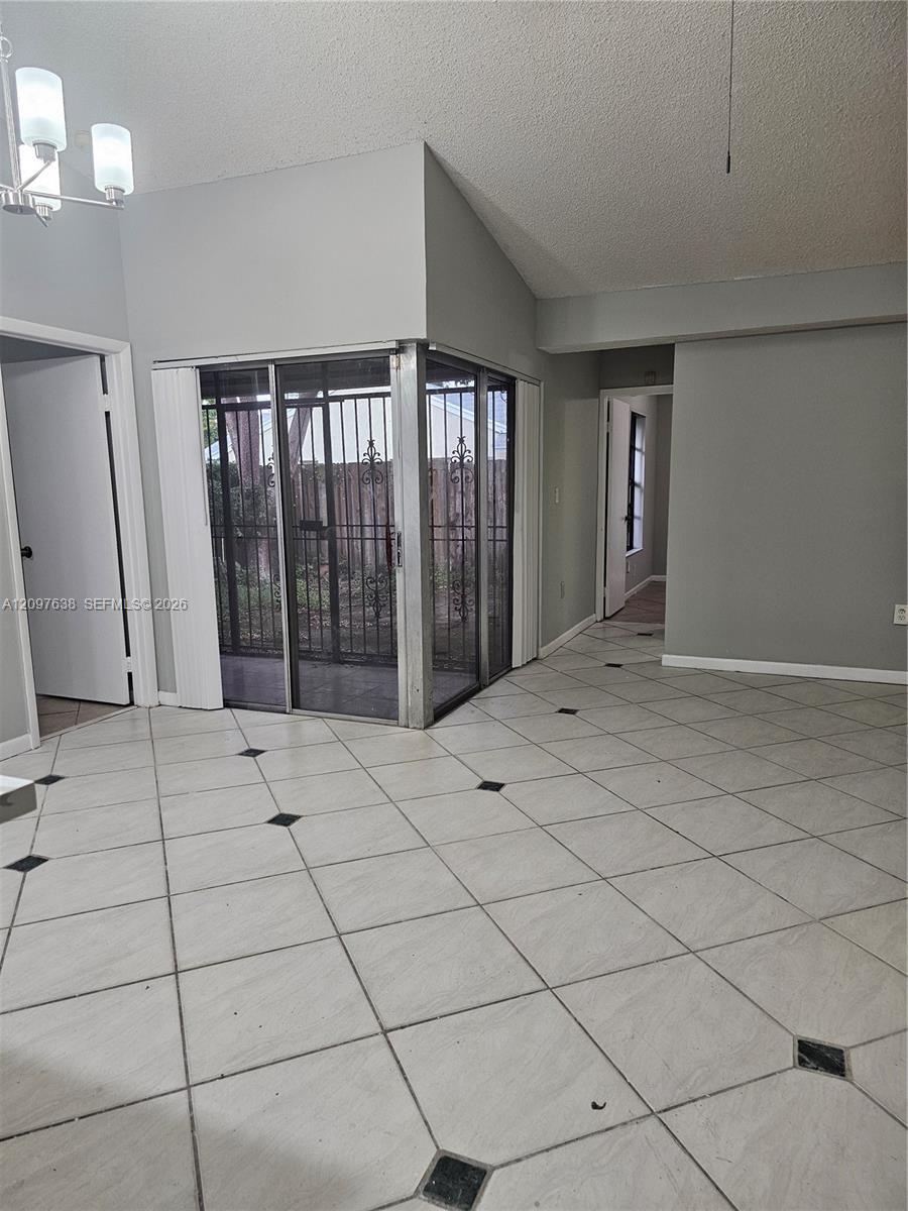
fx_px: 804
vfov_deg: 73.9
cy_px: 606
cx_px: 454
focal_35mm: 23
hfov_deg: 58.9
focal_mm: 6.3
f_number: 1.7
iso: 200
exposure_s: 1/120
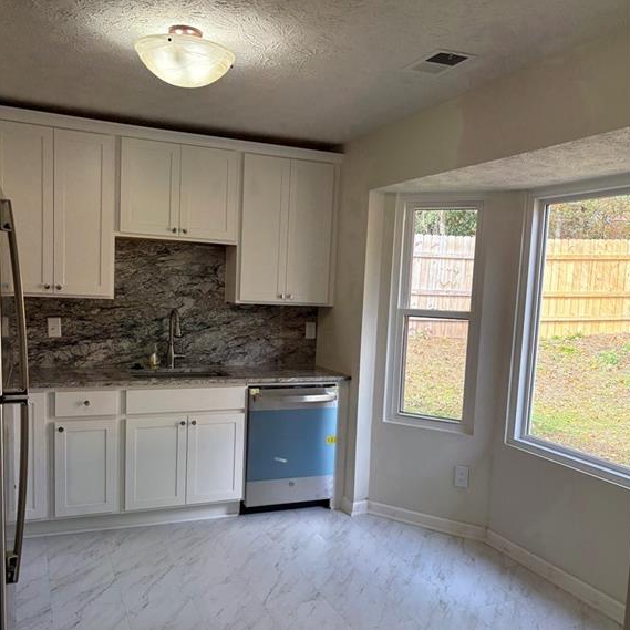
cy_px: 353
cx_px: 316
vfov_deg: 52.4
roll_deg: -2.6
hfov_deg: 52.5
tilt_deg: -5.8
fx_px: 638
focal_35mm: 31
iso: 100
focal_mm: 5.96
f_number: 1.6
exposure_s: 1/240
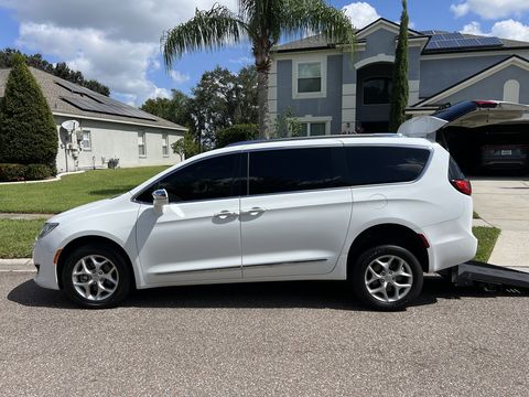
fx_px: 397
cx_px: 264
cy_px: 198
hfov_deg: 67.3
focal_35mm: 26
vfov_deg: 53.1
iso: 50
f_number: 1.5
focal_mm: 5.7
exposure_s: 1/6211
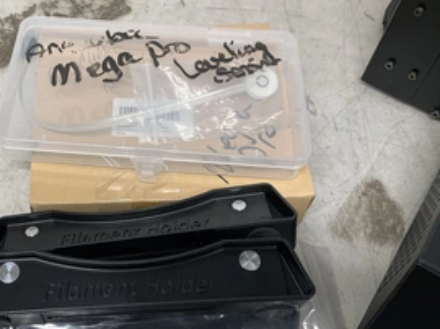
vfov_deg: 33.5
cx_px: 125
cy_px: 166
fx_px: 546
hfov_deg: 42.9
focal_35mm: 43
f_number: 1.8
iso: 50
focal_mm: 3
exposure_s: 1/120
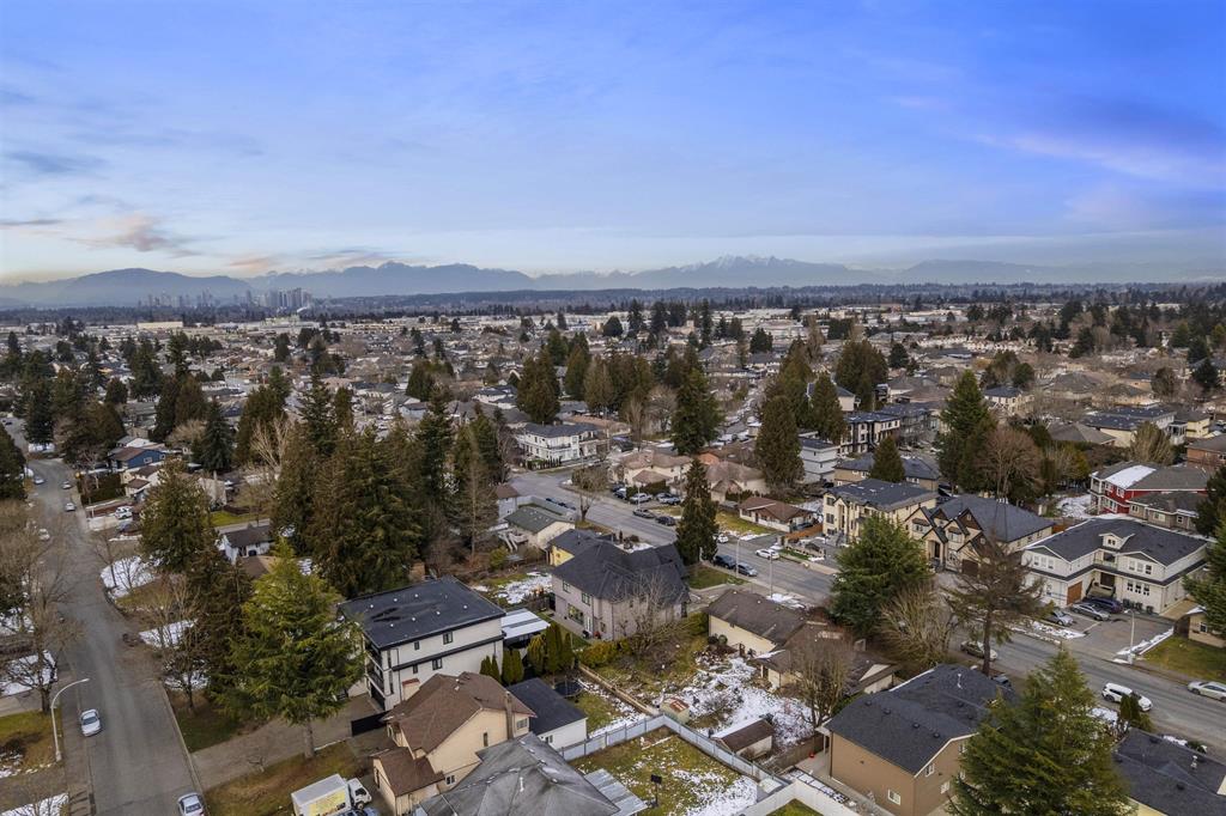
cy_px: 408
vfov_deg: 57.2
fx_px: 749
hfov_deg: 78.6
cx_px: 613
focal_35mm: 22
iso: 100
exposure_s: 1/100
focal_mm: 8.38
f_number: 2.8
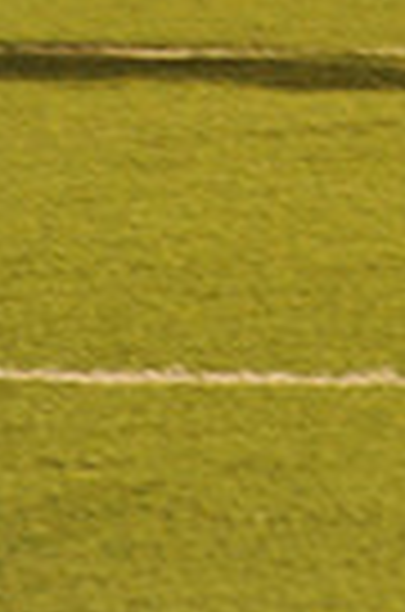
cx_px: 639
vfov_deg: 2.4
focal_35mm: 854
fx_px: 14484
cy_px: -657
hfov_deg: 1.6
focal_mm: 200
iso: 5000
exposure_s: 1/200
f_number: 5.6
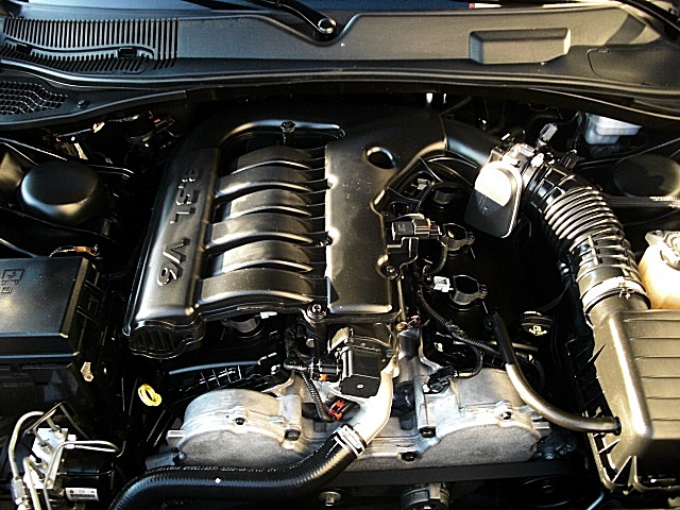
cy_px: 255
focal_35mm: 36
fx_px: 707
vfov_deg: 39.7
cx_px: 340
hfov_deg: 51.4
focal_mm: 6.3
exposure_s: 1/125
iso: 400
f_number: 2.8
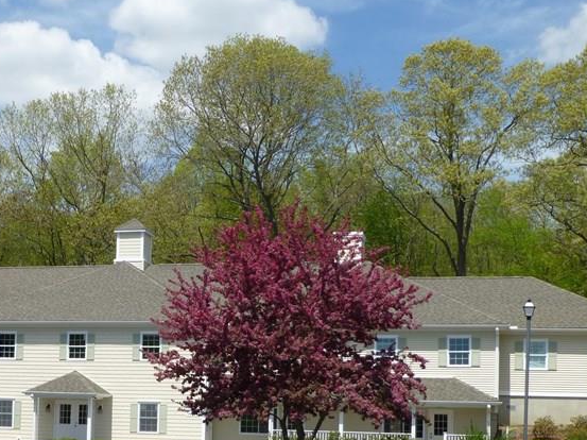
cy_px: 363
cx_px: 120
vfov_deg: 22.9
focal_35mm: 63
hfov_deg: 30.0
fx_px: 1068
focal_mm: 6.1
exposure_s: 1/1000
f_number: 3.7
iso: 100
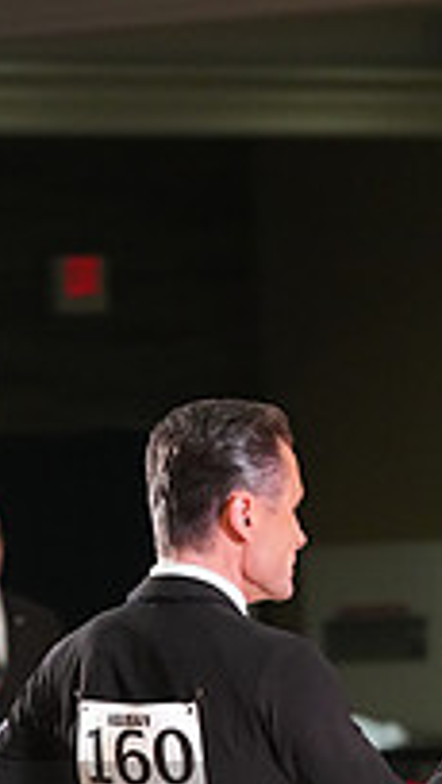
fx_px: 8362
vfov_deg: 5.3
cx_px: 509
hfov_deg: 3.0
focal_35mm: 402
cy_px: 892
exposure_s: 1/200
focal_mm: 135
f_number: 4.5
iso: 4000
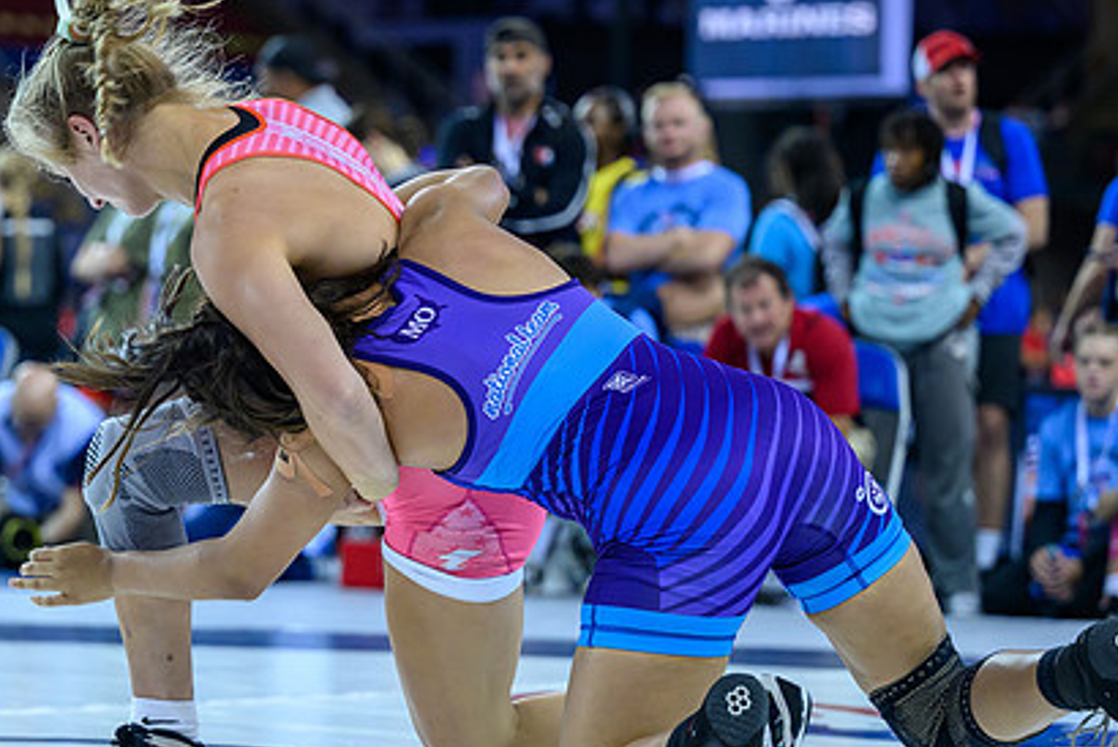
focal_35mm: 164
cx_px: 241
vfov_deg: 8.4
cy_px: 355
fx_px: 5097
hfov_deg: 12.5
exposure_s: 1/800
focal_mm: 93
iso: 2000
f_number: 2.8
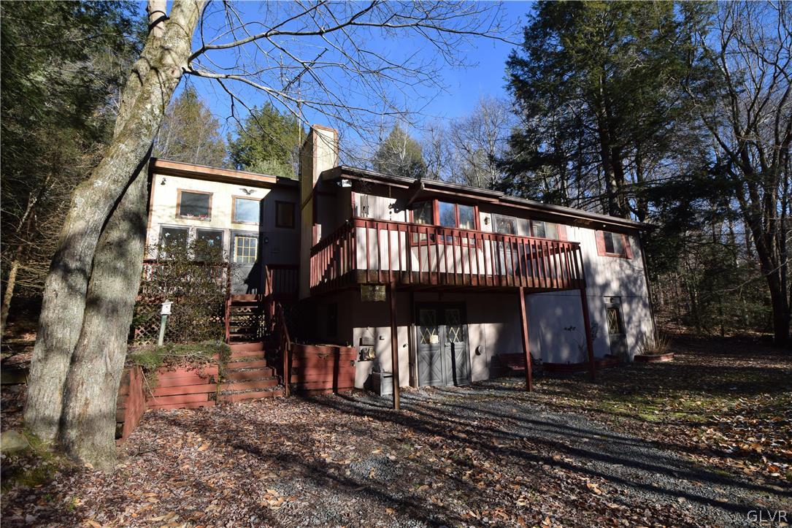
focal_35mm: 15
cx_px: 396
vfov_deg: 77.3
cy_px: 264
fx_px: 330
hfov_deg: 100.4
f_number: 8
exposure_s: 1/250
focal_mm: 10
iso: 200
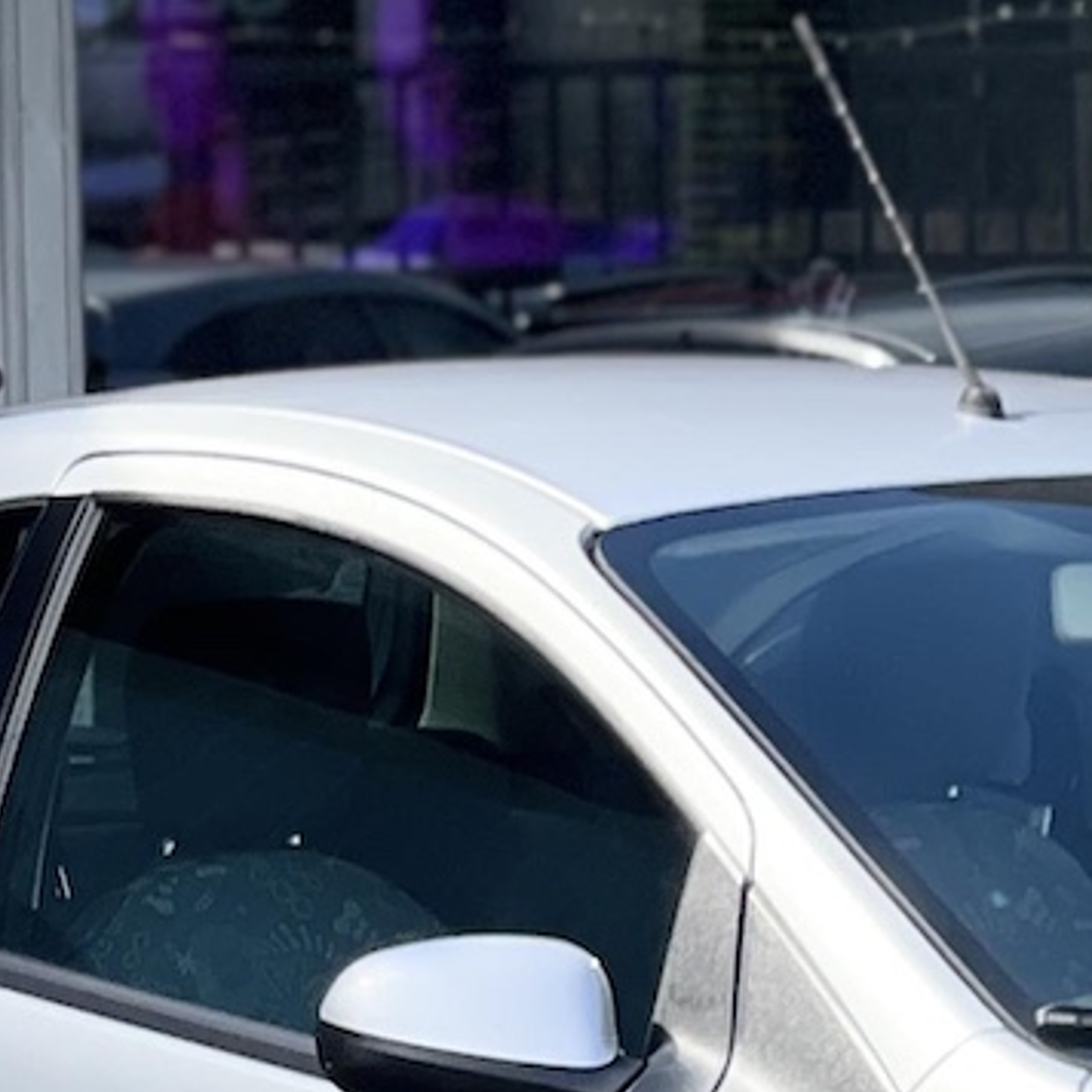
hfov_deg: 5.9
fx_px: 10600
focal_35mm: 297
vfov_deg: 5.9
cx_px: 1075
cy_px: 1262
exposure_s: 1/511
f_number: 2.2
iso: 32
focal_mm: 7.5
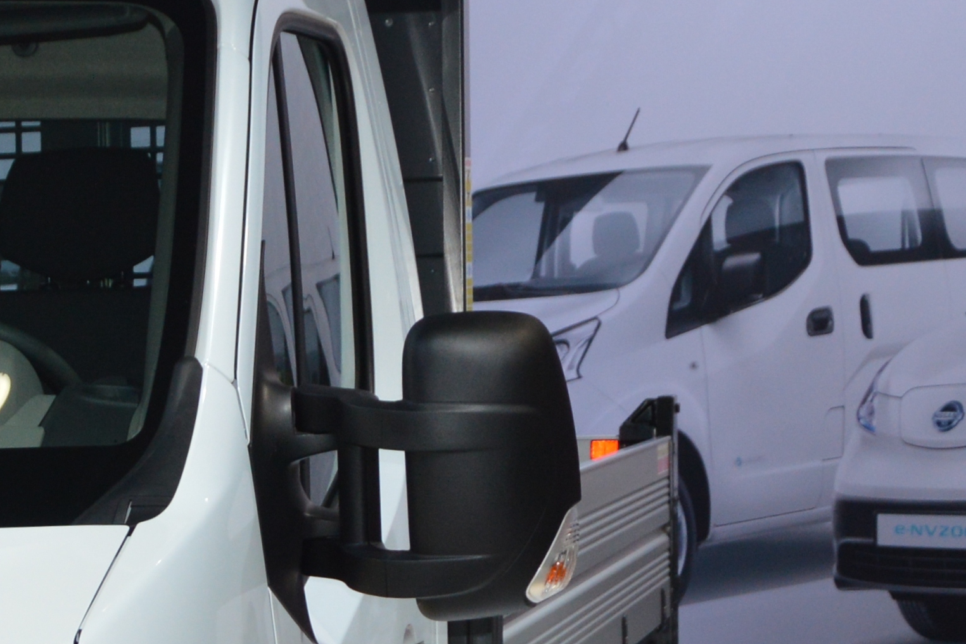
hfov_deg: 14.7
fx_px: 3596
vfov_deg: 10.1
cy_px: 805
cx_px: -270
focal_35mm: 134
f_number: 4
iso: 400
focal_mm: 26
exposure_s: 1/125
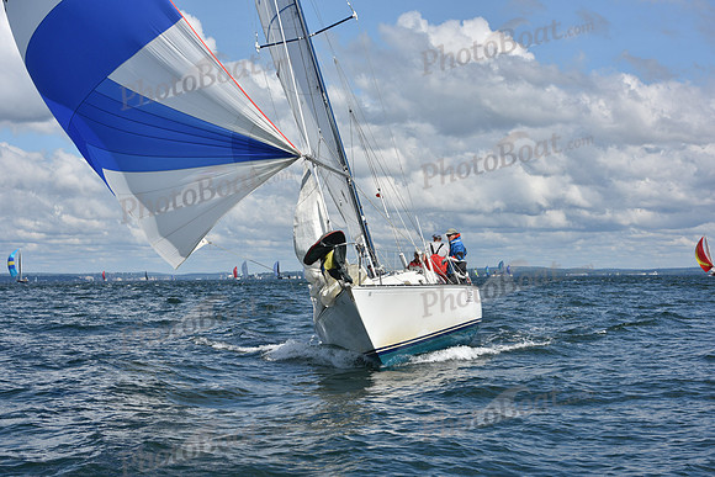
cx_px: 358
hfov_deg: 20.0
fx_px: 2026
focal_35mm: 102
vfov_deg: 13.4
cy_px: 238
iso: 250
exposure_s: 1/1250
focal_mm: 102
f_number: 9
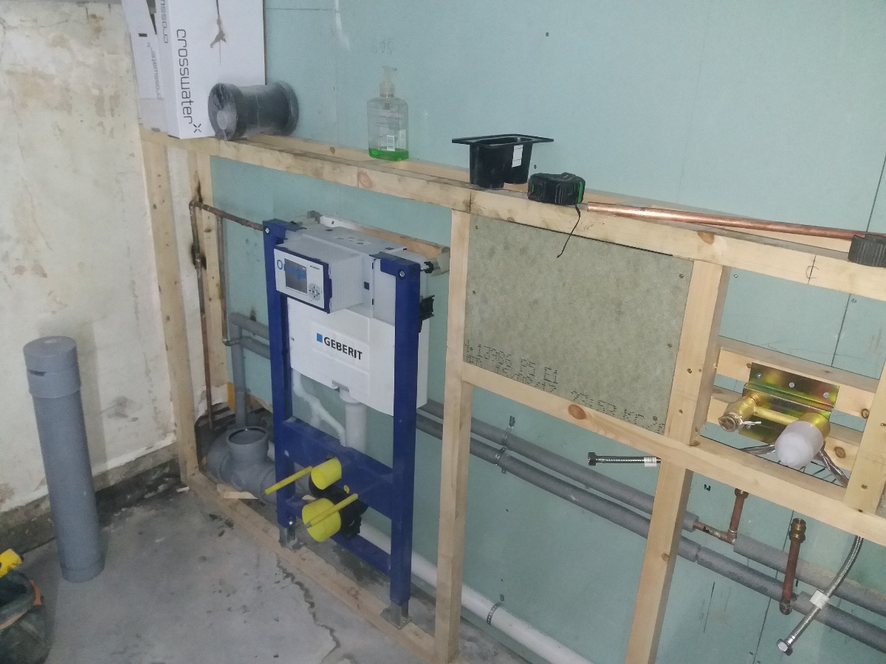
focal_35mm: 28
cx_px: 443
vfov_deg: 49.7
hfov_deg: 63.4
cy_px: 332
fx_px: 717
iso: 160
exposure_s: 1/18
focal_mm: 3.7
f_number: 1.9
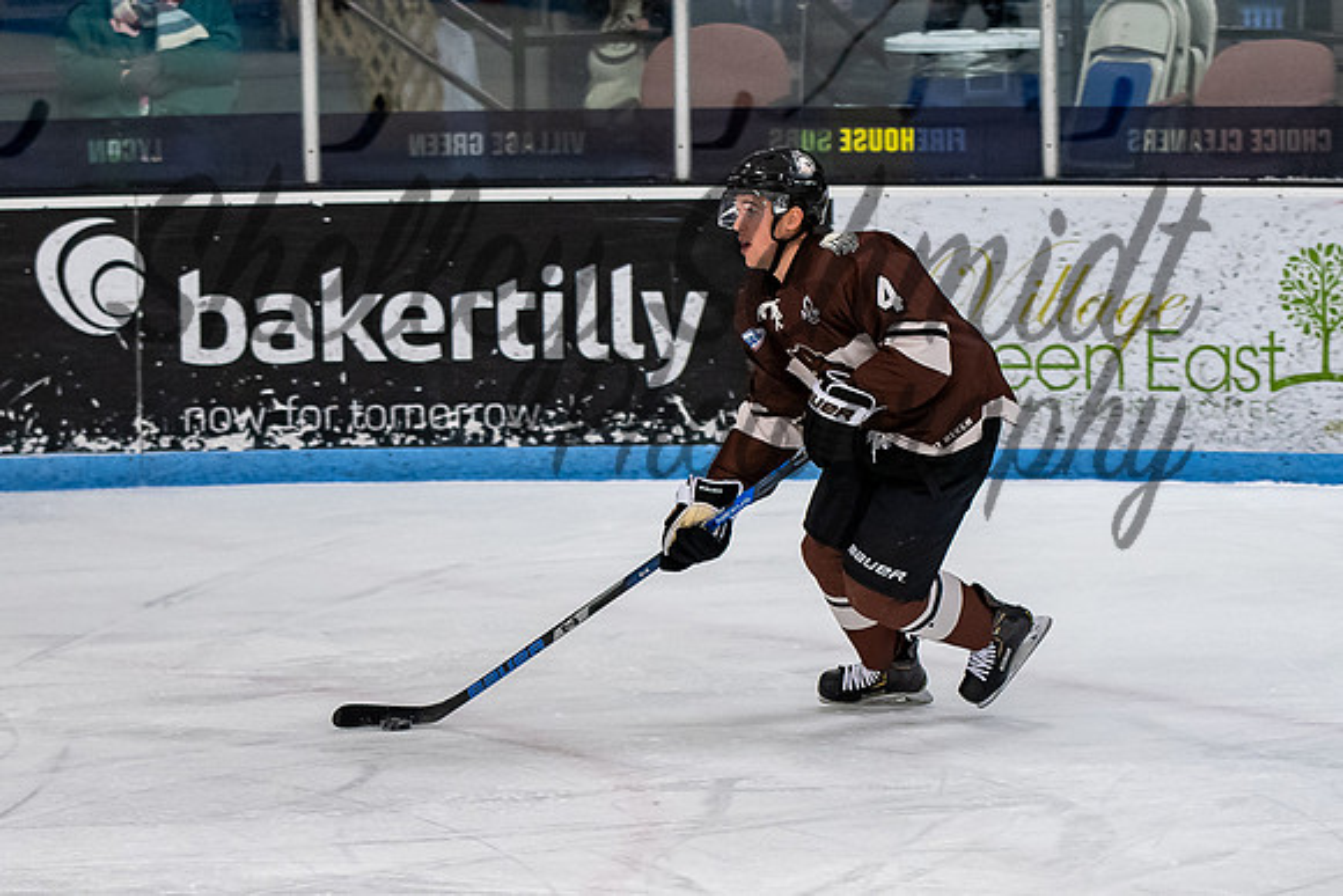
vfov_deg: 5.9
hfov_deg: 8.8
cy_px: 456
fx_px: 8712
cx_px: 631
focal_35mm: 233
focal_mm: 100
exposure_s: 1/800
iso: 1400
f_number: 3.2
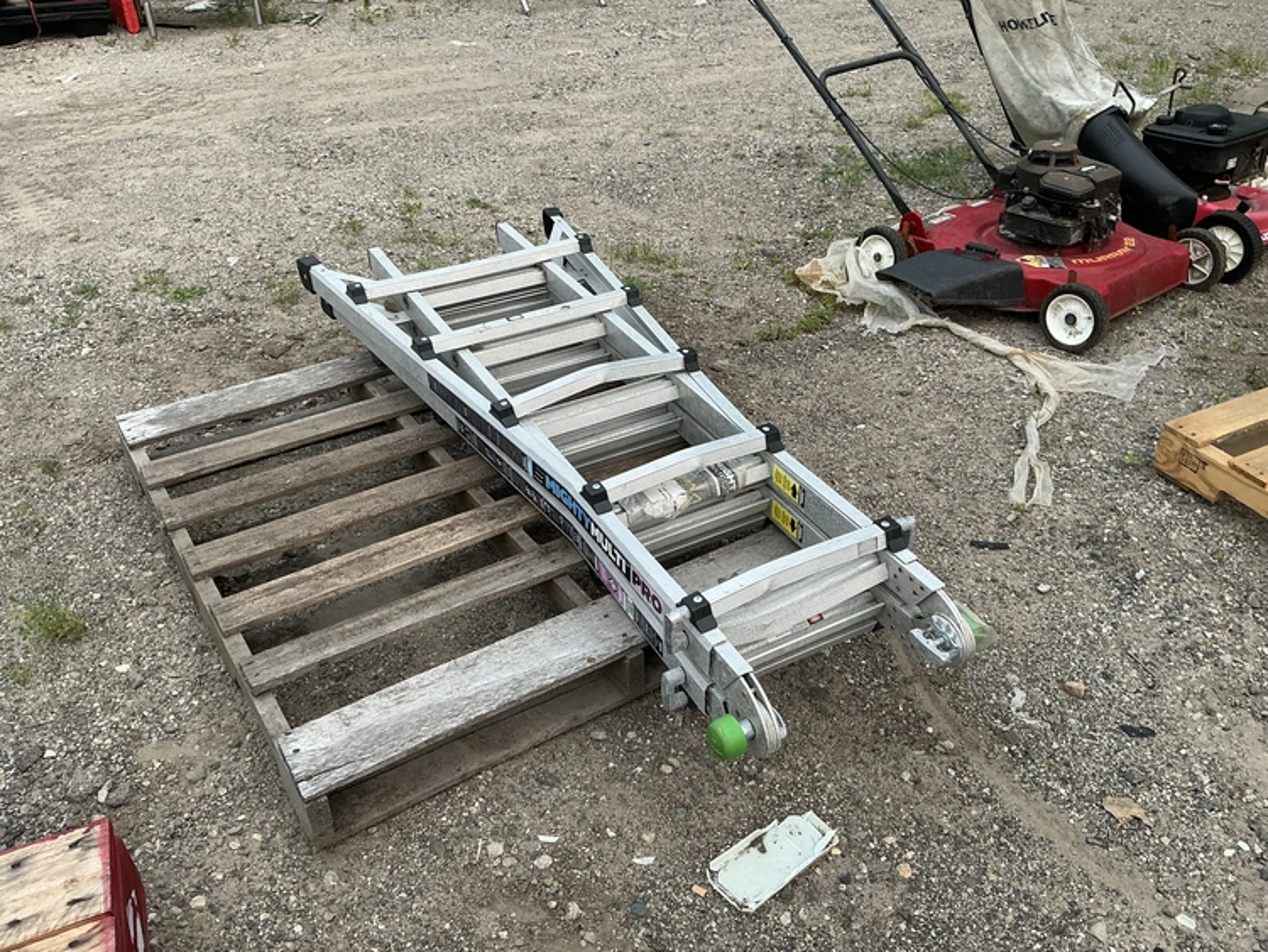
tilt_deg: -33.1
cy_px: 476
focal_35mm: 28
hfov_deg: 63.4
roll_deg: +2.8
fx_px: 1026
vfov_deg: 49.8
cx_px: 634
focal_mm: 3
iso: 20
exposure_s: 1/203
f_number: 1.8
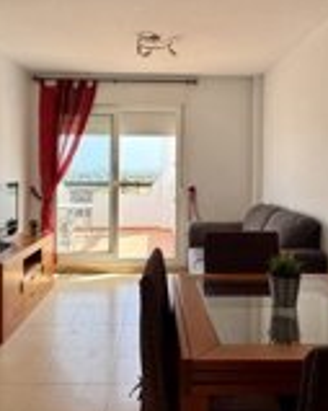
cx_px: 165
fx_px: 377
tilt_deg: -1.0
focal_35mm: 31
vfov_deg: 56.9
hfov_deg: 47.1
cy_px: 173
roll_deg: -0.3
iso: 40
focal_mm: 2.22
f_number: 2.2
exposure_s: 1/316
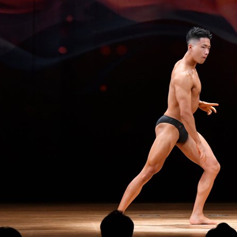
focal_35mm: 328
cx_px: 172
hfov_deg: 5.3
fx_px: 2541
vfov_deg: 5.3
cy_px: 122
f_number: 5.6
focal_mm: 150
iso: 3200
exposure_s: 1/400
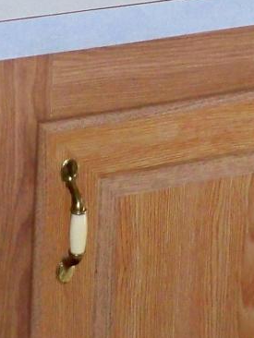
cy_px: -263
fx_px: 1866
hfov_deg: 7.8
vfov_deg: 9.8
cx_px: 247
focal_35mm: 191
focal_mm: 6.3
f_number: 3.1
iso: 250
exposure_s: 1/80
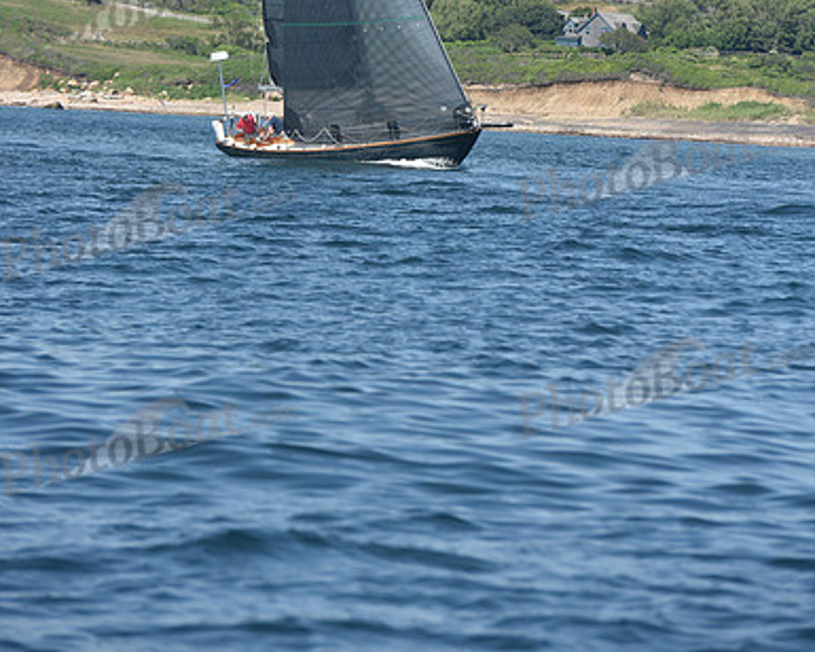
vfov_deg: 5.5
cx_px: 408
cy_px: 87
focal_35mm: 283
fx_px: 6826
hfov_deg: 6.8
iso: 320
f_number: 8
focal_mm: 200
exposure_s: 1/1600
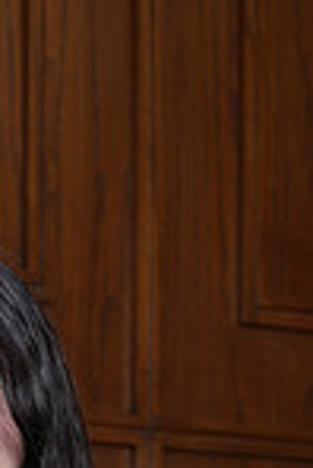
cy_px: 911
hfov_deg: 4.1
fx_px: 4319
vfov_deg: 6.1
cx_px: -130
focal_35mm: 332
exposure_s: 1/250
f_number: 5.6
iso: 200
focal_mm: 85
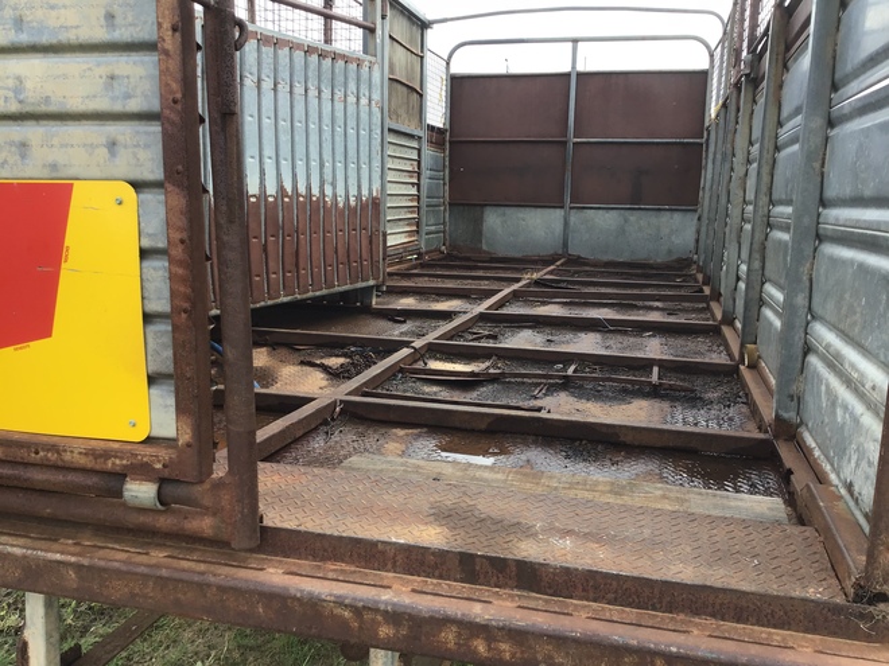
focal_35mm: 31
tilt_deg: -10.7
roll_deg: -1.6
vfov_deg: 45.4
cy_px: 333
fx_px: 796
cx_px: 444
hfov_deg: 58.4
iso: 25
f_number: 2.4
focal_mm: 3.3
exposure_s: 1/306
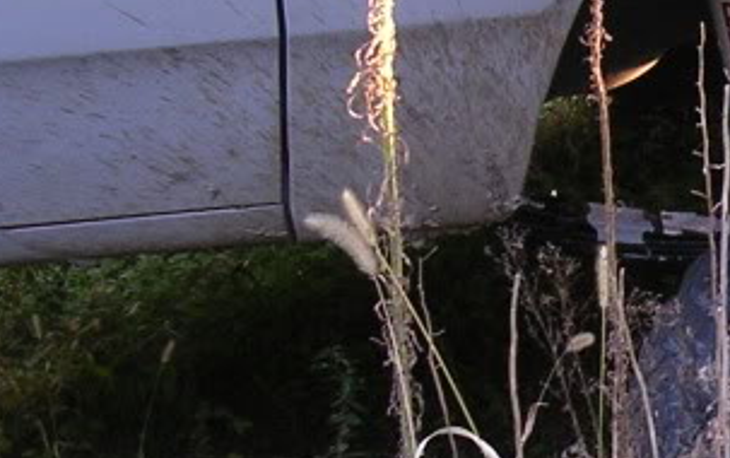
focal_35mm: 136
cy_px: 260
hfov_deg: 14.7
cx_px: 947
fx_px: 2708
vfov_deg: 9.7
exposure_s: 1/36.6
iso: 100
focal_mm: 5.8
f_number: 2.8
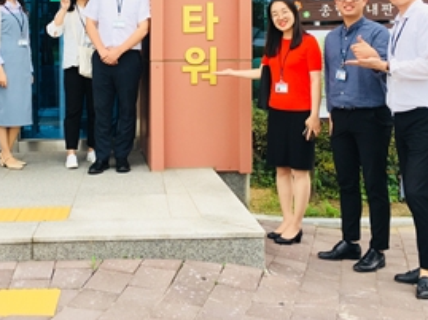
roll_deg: +0.3
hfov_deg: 35.4
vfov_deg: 26.3
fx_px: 667
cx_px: 159
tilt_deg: -1.1
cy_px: 52
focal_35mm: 54
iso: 25
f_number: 2.2
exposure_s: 1/596
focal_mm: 4.15
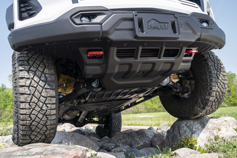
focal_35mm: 30
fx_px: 197
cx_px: 118
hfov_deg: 61.9
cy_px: 79
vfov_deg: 43.6
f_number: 7.1
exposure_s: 1/160
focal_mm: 30
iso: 400
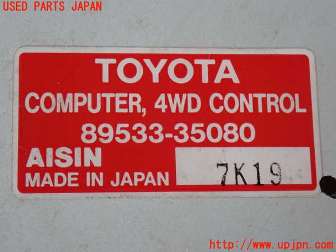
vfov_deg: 16.8
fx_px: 854
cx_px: 168
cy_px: 126
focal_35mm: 88
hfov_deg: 22.3
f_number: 4.5
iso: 800
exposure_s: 1/30
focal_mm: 15.66
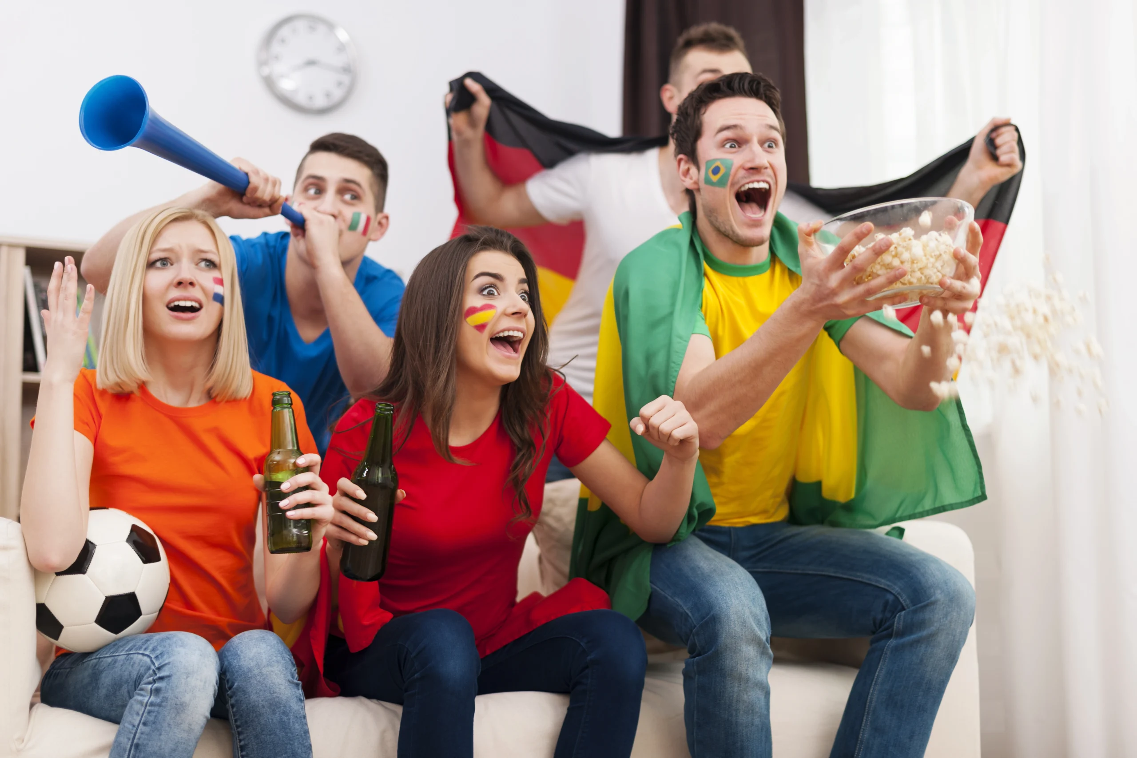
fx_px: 1579
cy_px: 379
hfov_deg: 39.6
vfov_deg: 27.0
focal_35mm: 50
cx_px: 568
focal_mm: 50
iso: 100
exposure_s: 1/100
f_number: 2.2
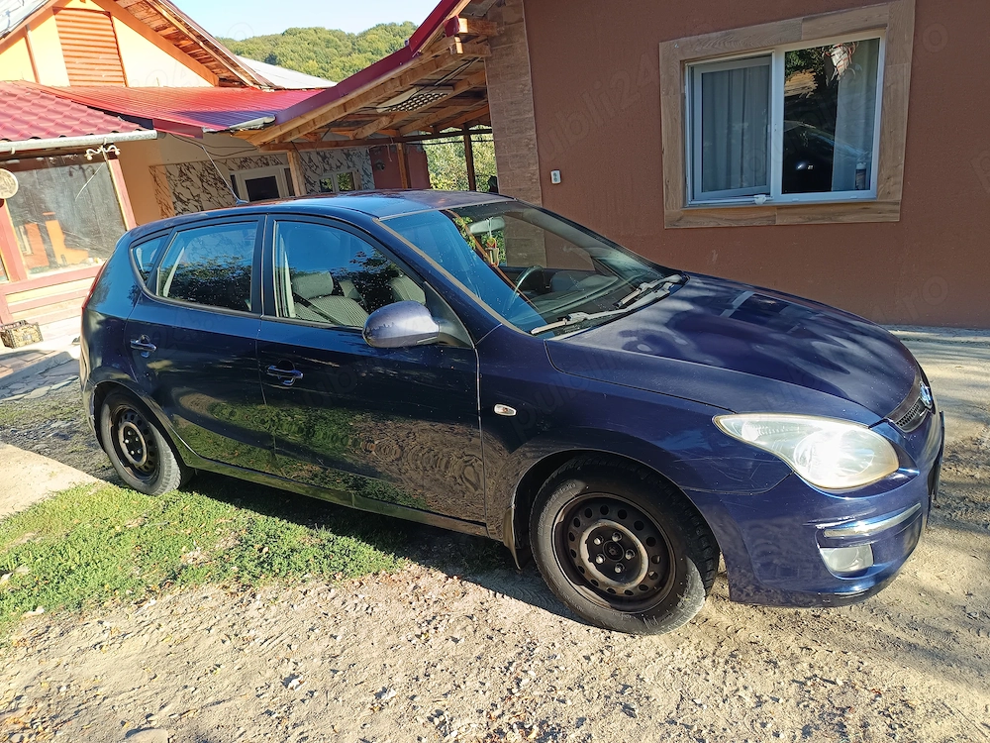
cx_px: 495
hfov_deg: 71.6
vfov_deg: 56.8
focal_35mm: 24
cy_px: 372
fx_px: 686
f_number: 1.7
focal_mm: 5.31
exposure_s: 1/100
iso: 83
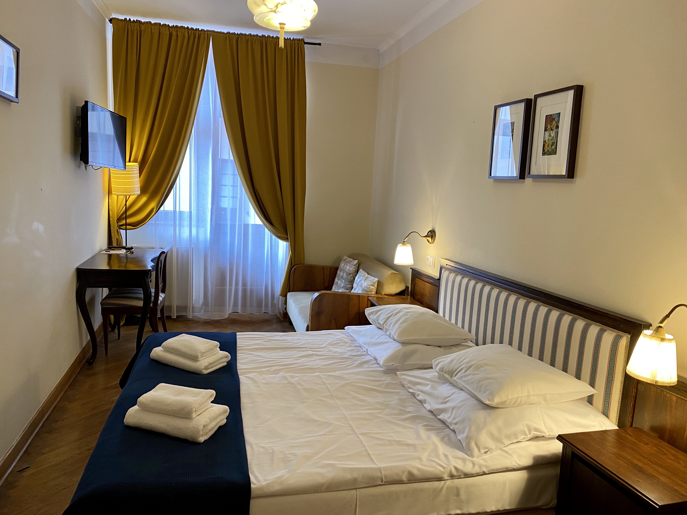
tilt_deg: -8.1
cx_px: 344
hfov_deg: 67.3
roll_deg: -3.5
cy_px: 258
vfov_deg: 53.1
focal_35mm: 26
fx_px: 516
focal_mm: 4.25
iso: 160
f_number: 1.8
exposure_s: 1/50
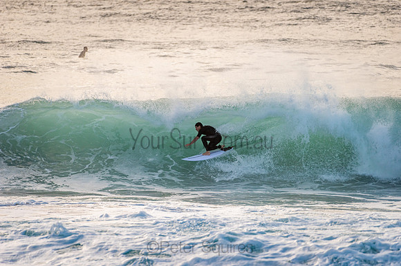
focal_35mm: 501
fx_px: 5570
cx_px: 200
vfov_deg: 2.7
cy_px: 133
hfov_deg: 4.1
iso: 280
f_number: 5.6
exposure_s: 1/2000
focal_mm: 500
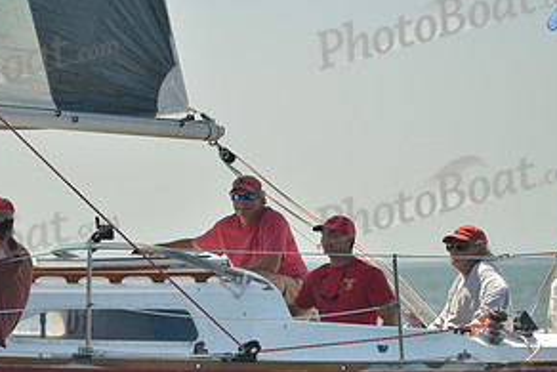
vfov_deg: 4.0
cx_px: 219
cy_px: 321
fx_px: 5387
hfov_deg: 5.9
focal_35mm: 348
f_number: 4
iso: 200
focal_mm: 175
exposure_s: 1/800
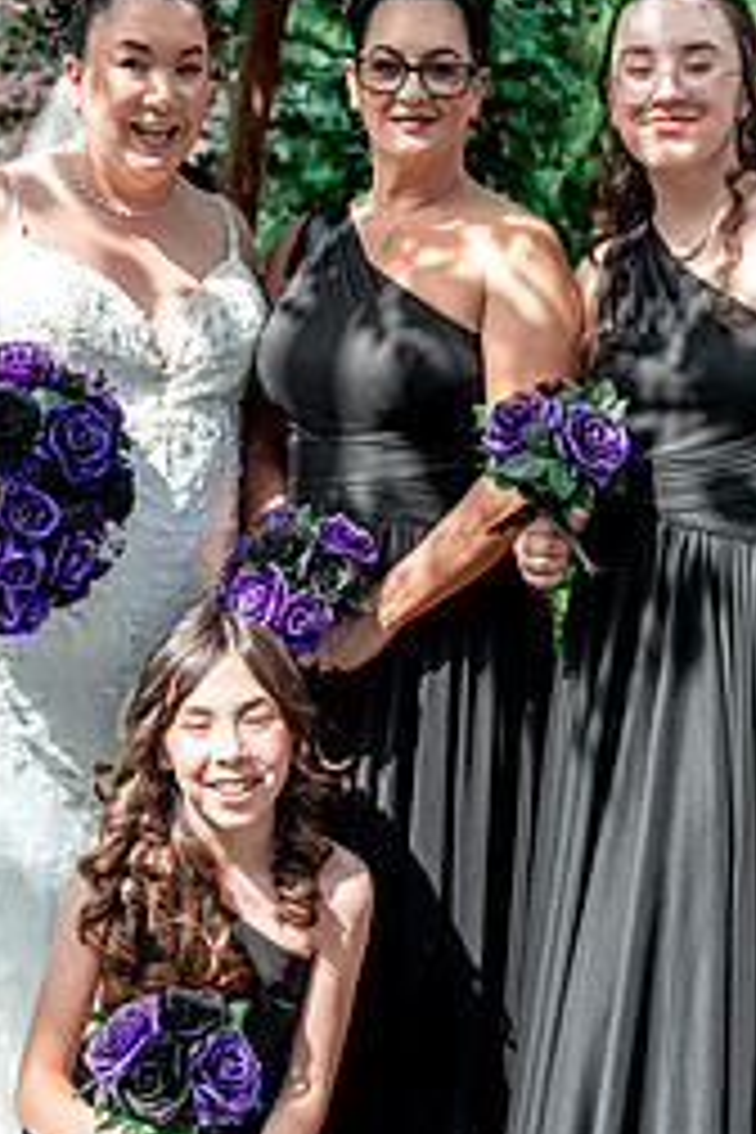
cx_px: 410
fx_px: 1575
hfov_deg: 27.0
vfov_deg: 39.4
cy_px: 446
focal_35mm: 50
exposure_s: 1/400
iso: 125
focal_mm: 28
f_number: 3.5
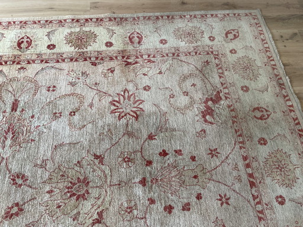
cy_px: 114
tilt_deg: -64.0
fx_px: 228
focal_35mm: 26
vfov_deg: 53.1
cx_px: 152
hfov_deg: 67.3
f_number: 1.6
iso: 64
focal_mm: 4.2
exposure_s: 1/121
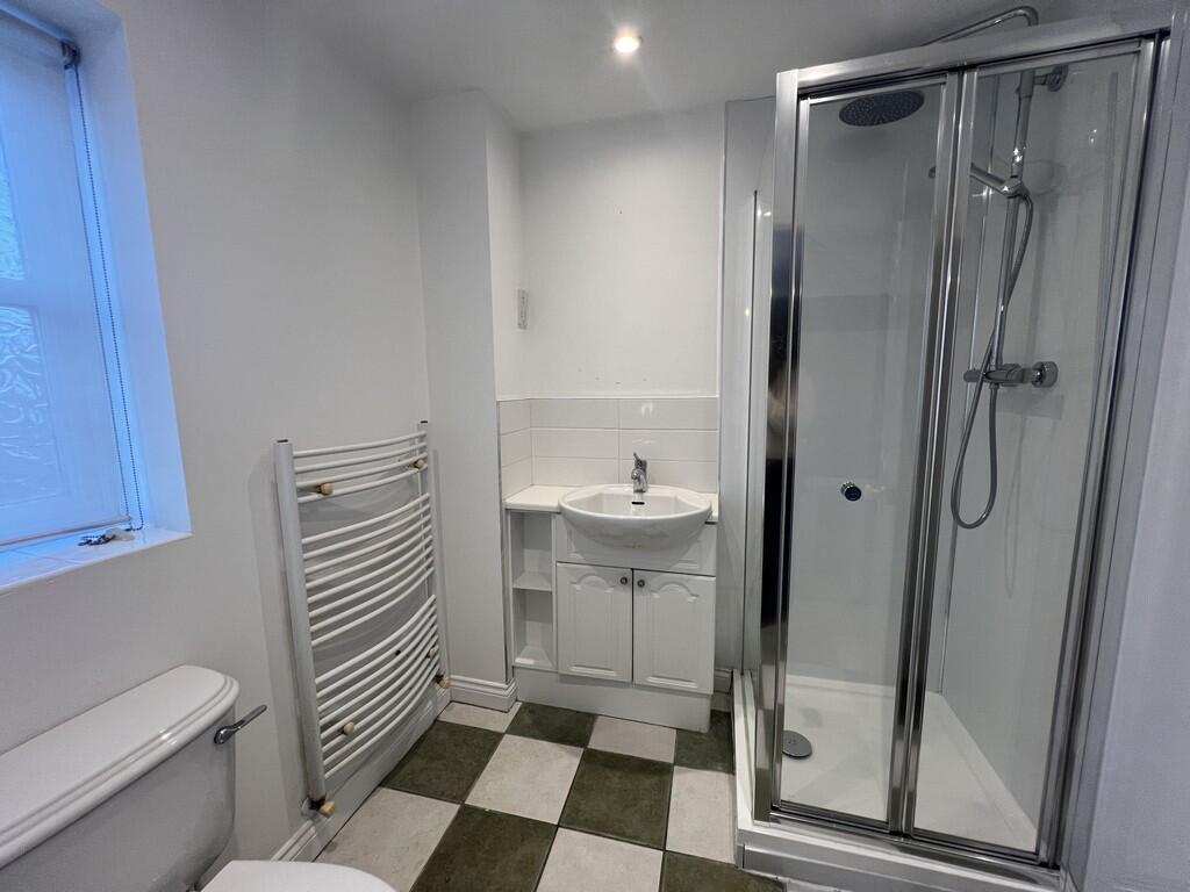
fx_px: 447
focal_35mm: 13
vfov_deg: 89.9
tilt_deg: -7.0
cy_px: 446
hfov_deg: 106.2
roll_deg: +0.4
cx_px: 595
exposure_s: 1/100
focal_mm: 1.57
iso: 80
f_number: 1.8
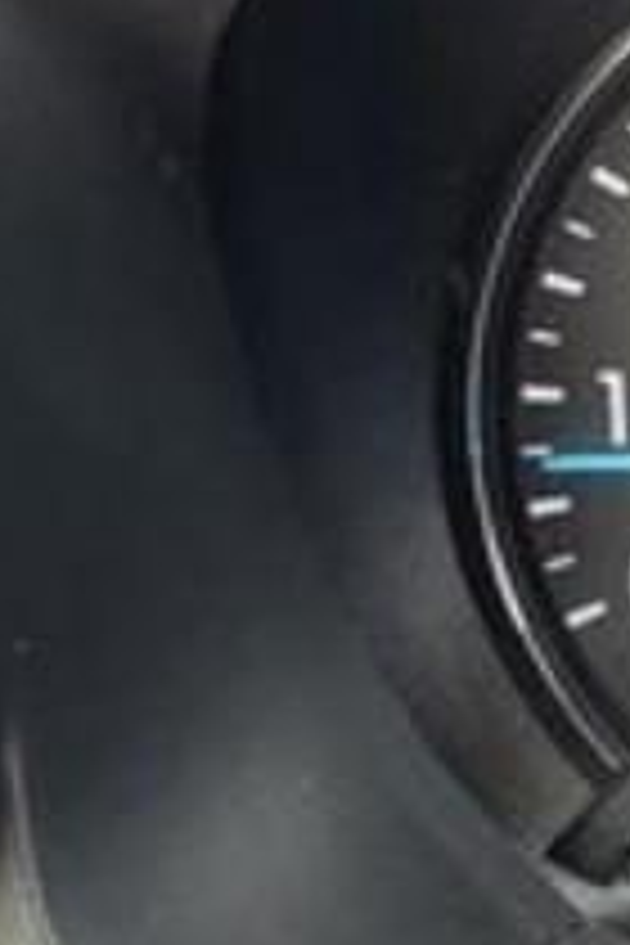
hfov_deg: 8.5
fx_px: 3465
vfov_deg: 15.5
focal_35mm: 132
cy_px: 238
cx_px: 1958
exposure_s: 1/120
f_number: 1.8
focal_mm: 5.4
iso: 80
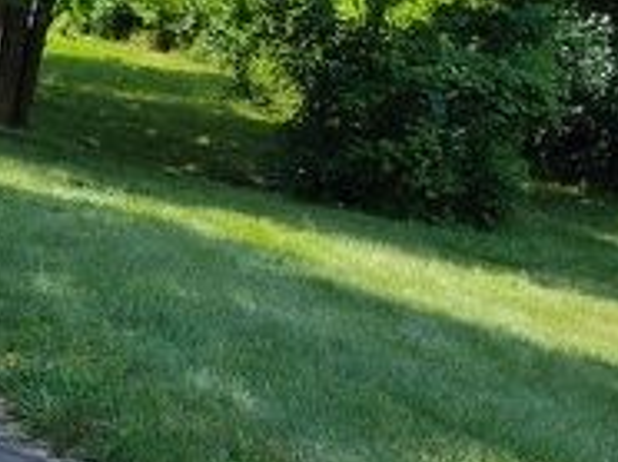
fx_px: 1765
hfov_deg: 15.3
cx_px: -671
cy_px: 409
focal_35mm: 99
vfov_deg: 14.8
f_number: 1.8
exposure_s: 1/742
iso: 100
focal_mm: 5.56
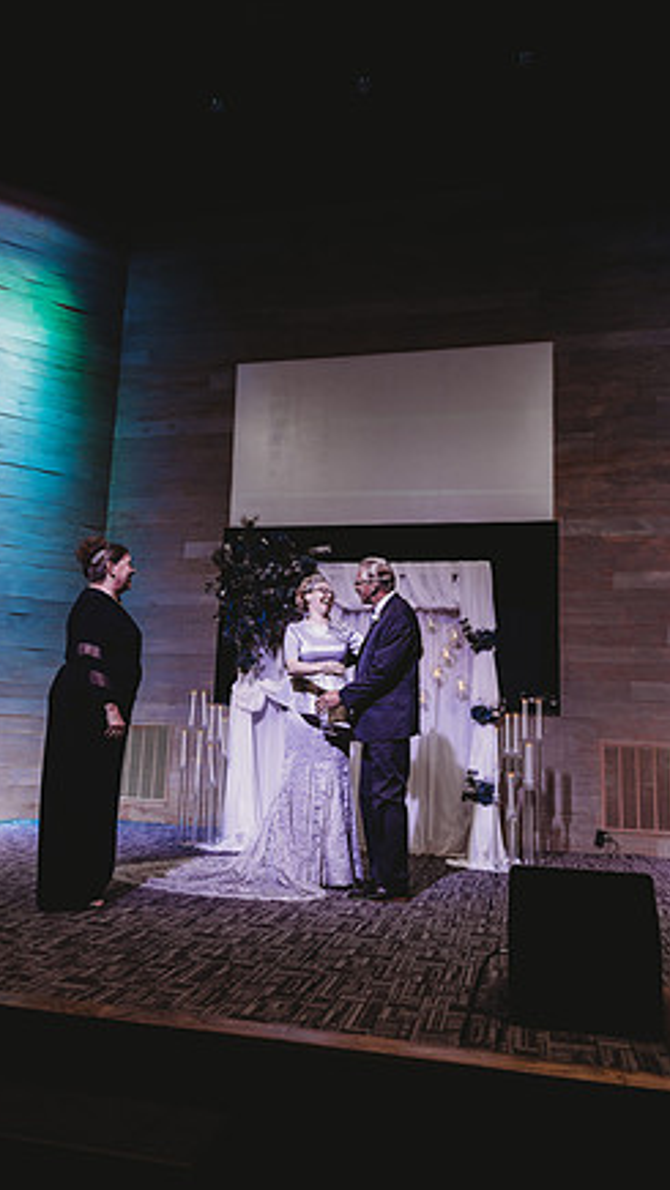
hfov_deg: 44.4
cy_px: 596
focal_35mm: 26
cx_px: 323
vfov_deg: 71.9
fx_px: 820
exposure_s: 1/125
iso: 400
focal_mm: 24
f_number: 2.2
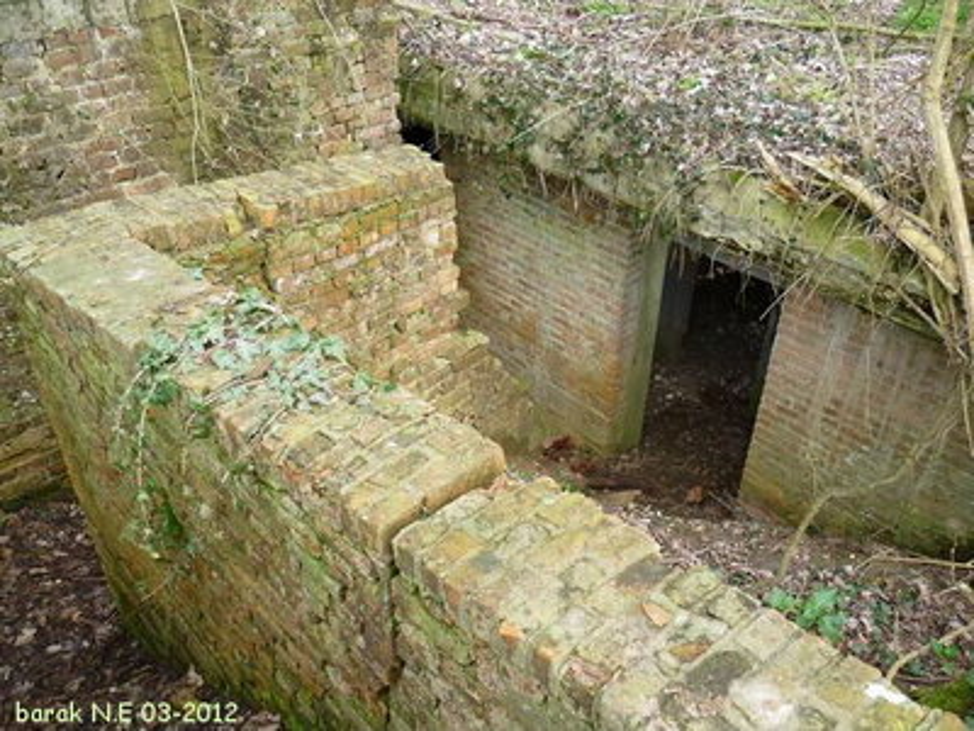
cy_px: 366
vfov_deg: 45.4
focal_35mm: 31
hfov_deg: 58.4
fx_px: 872
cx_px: 487
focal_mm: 5.5
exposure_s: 1/60
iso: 80
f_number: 2.8
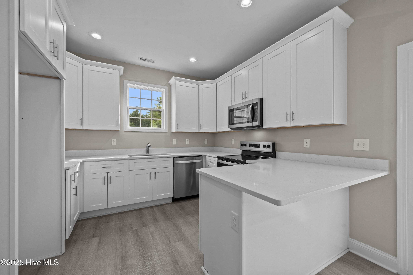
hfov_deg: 104.3
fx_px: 161
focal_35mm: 14
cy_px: 138
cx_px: 206
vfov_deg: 81.2
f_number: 7.1
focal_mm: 14
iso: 640
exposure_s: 1/30
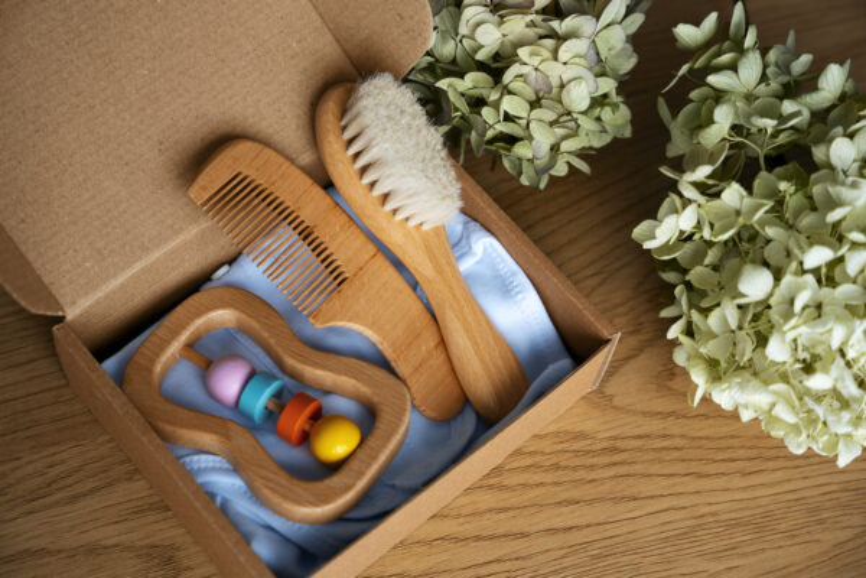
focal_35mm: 70
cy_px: 289
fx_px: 1684
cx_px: 433
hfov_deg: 28.8
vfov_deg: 19.5
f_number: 4.5
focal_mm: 70
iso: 250
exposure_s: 1/100
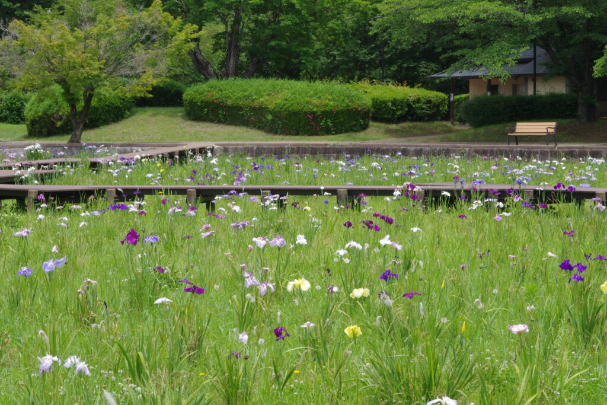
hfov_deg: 18.3
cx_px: 304
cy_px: 202
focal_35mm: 112
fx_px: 1889
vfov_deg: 12.2
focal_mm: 75
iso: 400
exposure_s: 1/100
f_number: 20
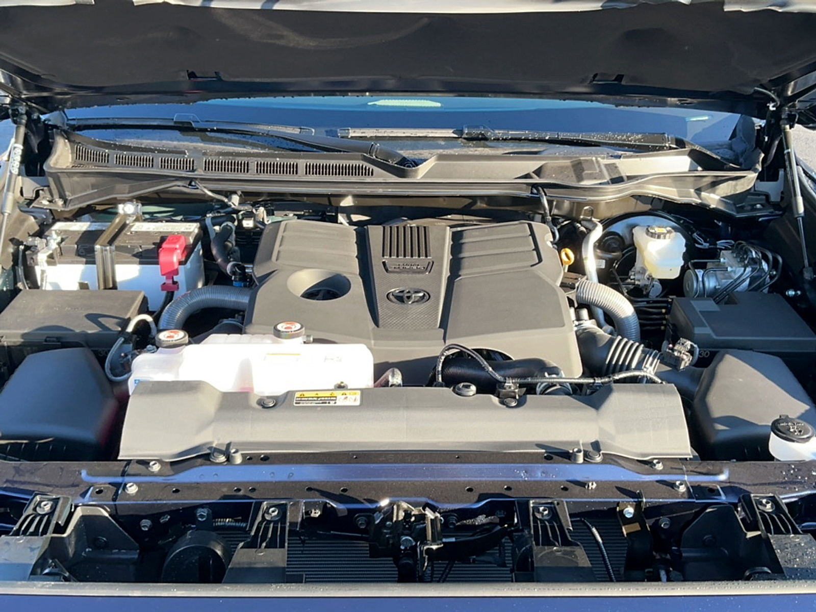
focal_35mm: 30
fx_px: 707
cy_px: 306
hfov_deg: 60.0
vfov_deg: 46.8
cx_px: 408
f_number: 1.8
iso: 25
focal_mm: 3
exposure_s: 1/120
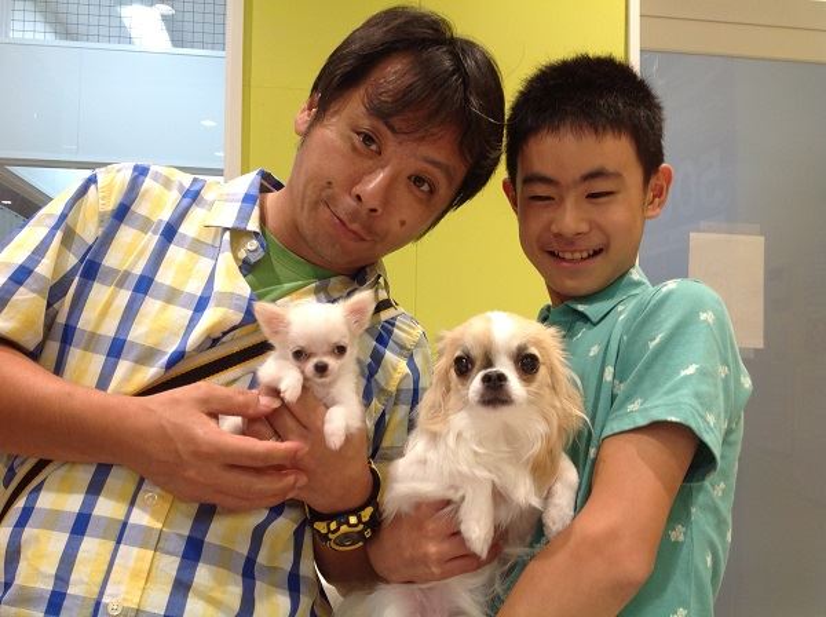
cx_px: 413
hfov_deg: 52.7
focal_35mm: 35
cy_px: 308
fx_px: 834
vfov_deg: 40.6
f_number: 2.4
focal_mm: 4.28
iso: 64
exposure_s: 1/60
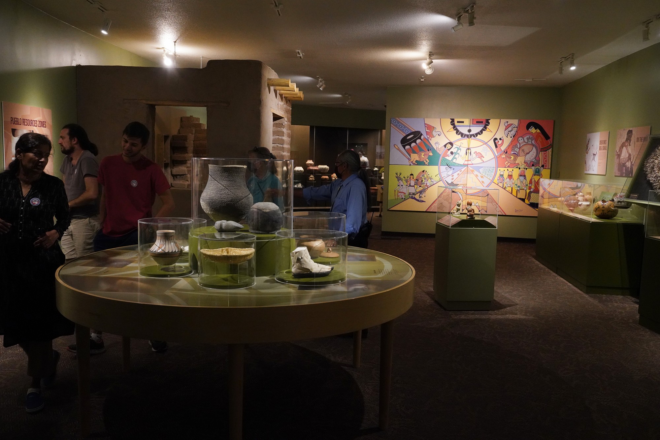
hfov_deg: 60.3
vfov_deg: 42.3
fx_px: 568
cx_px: 330
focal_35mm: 31
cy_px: 220
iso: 6400
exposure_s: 1/100
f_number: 6.3
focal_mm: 31
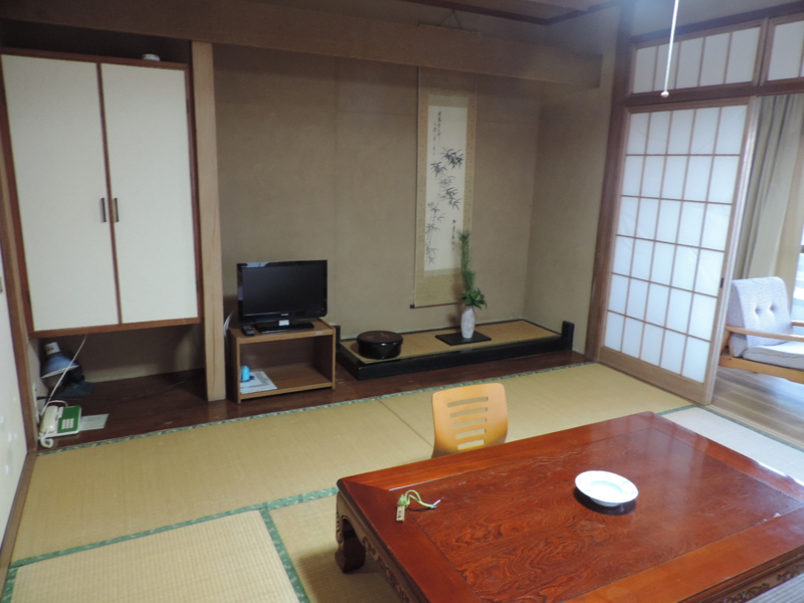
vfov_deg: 56.8
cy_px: 302
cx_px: 402
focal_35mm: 24
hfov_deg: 71.6
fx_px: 557
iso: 400
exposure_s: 1/15
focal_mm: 4.3
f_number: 3
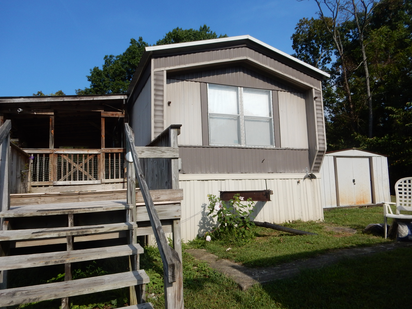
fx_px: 298
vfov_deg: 54.9
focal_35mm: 25
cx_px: 206
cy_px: 154
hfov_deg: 69.4
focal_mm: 4.5
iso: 125
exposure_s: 1/2000
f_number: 3.7
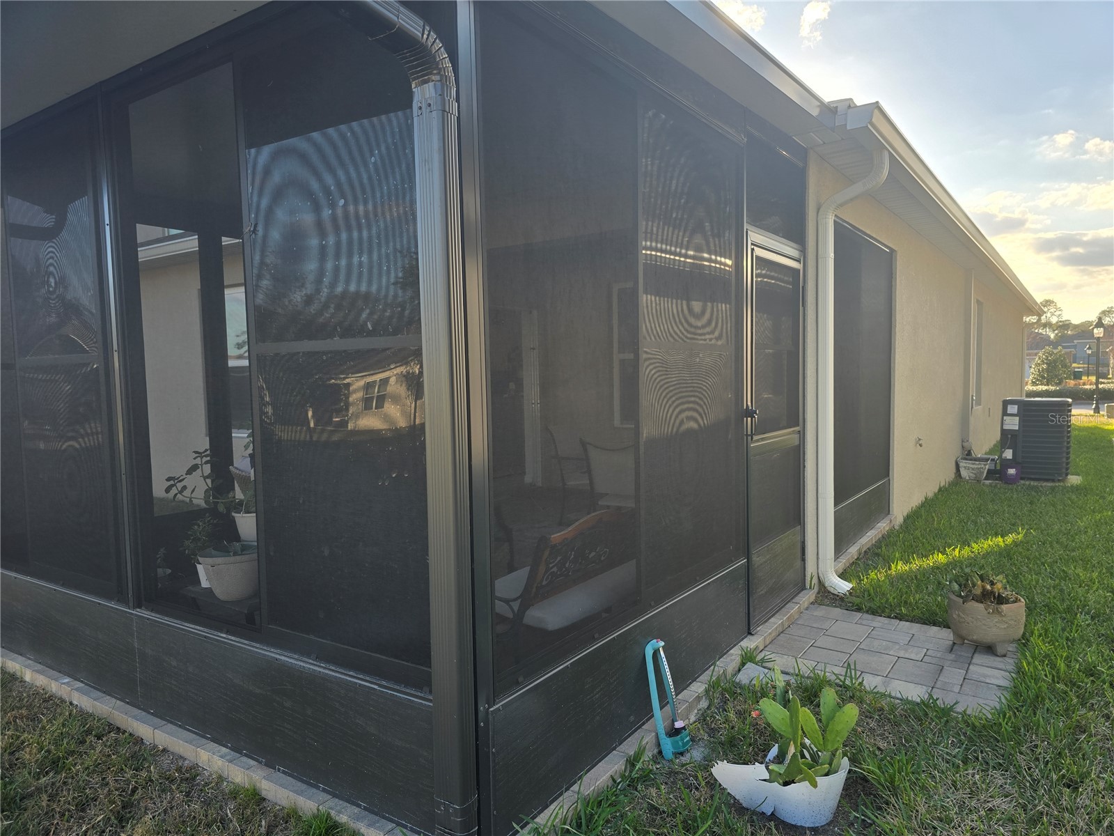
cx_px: 557
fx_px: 740
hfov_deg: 73.9
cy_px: 418
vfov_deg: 58.9
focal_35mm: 23
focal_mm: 6.3
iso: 12
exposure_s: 1/207
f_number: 1.7
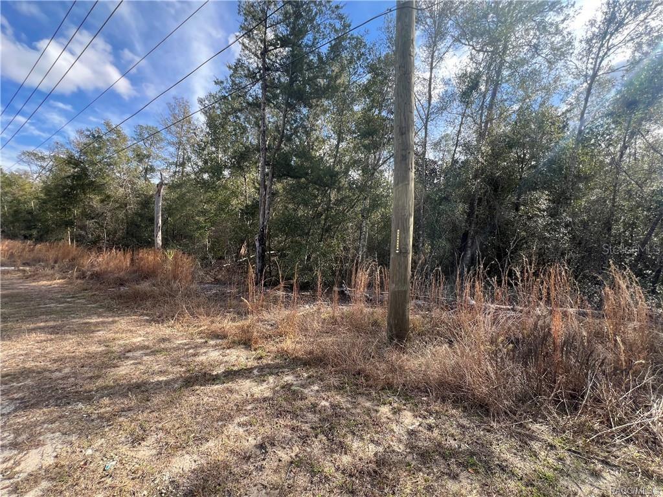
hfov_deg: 106.2
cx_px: 332
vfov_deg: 89.9
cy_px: 248
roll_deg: -1.0
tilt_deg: -1.8
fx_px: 249
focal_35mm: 13
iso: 32
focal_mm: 1.57
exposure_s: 1/377
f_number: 1.8
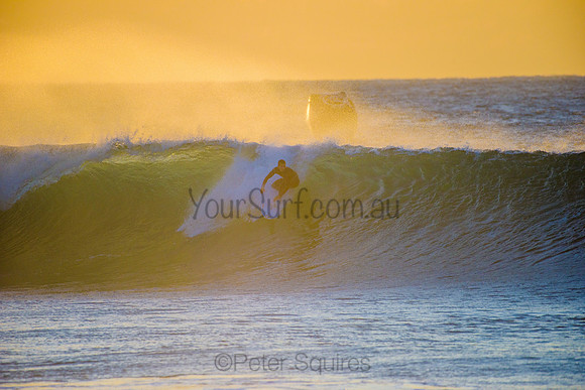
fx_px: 8127
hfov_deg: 4.1
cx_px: 292
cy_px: 195
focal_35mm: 500
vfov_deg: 2.8
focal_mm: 500
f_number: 5.6
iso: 800
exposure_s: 1/2500
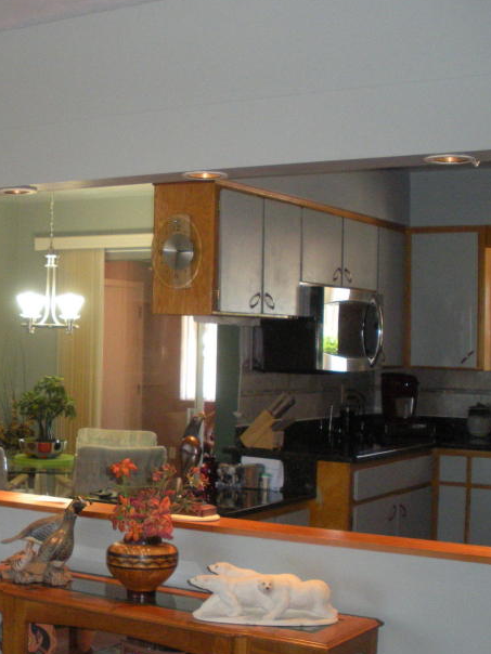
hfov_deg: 23.4
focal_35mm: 61
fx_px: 1154
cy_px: 365
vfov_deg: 31.7
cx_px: 47
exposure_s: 1/30
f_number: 3.5
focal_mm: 6.3
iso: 343
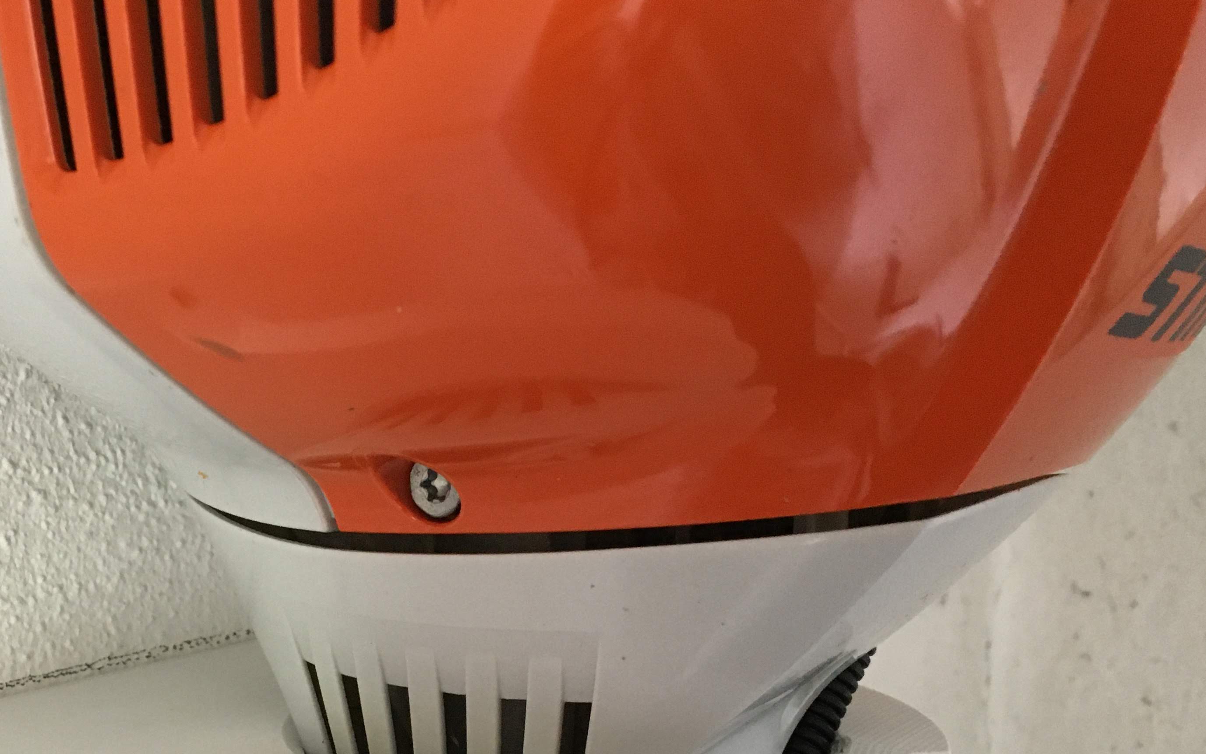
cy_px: 625
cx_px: 483
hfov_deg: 44.1
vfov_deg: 27.9
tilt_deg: -9.7
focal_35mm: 45
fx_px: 1479
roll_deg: +0.9
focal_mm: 4.15
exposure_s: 1/25
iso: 200
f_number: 2.2
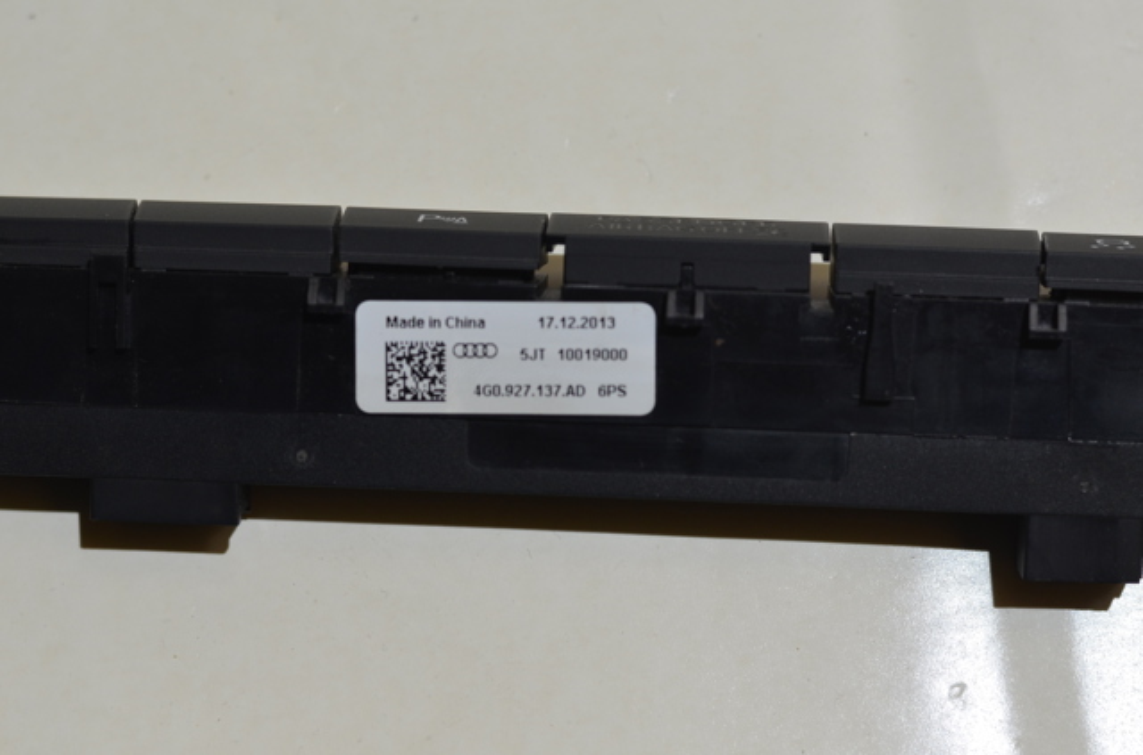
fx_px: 2375
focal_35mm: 75
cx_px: 572
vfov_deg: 18.1
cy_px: 378
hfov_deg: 27.1
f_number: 4
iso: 400
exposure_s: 1/60
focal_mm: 50
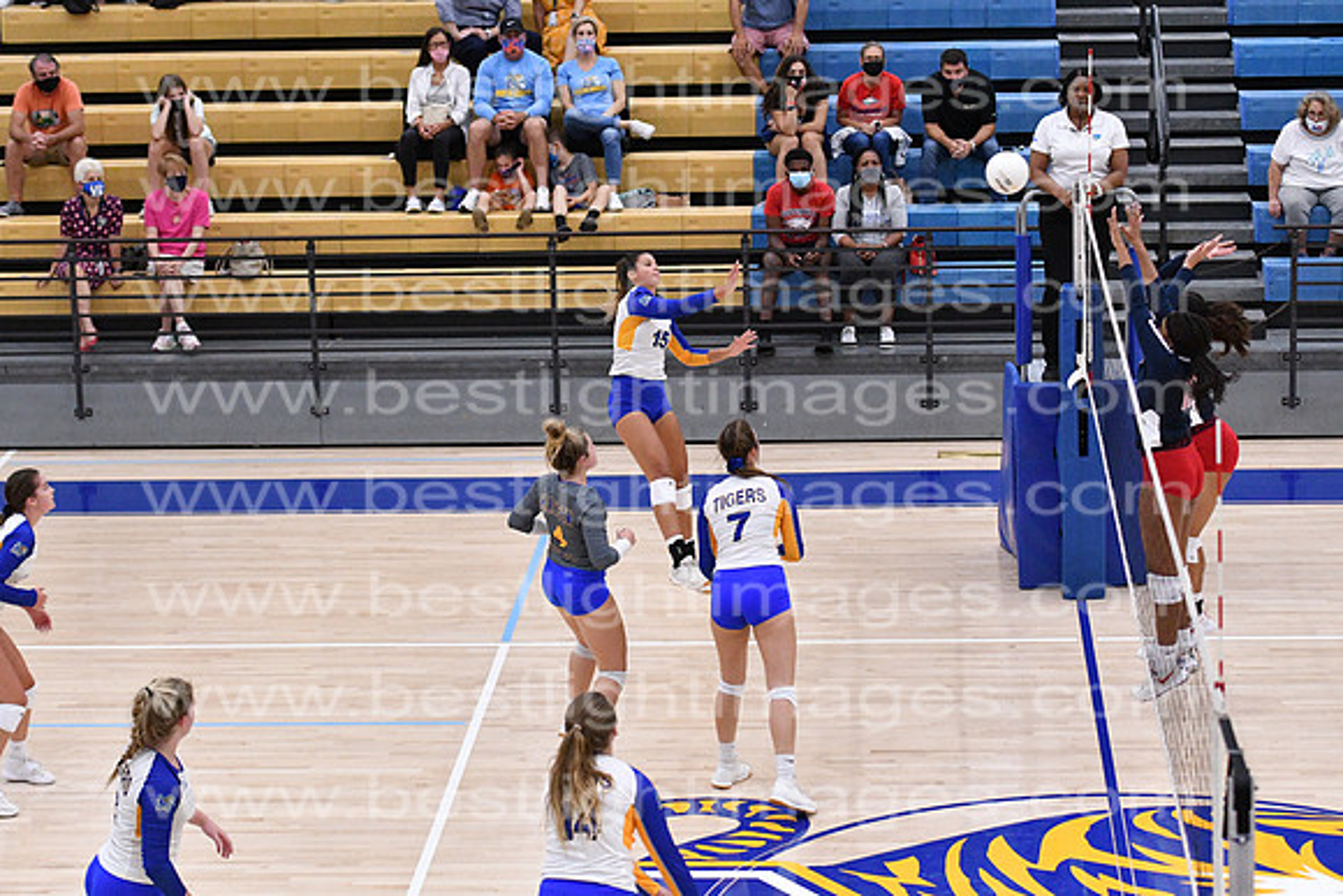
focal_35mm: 105
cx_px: 672
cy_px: 448
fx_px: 3918
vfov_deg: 13.0
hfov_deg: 19.5
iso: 6400
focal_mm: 70
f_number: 3.2
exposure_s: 1/1000
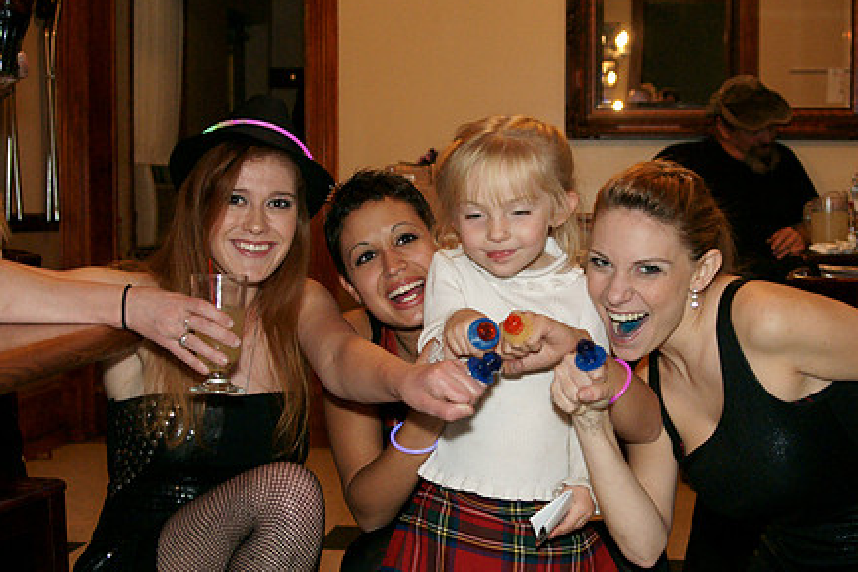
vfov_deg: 24.2
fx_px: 1335
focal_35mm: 56
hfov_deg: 35.6
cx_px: 489
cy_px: 338
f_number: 2.8
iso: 1600
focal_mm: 28
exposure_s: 1/60
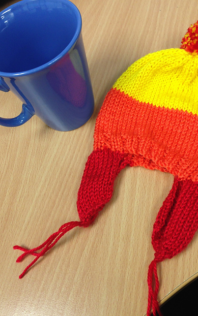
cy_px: 155
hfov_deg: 35.3
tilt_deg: -57.7
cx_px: 113
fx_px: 311
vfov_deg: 54.0
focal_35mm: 36
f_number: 2.4
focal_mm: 4.12
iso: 80
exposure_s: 1/20
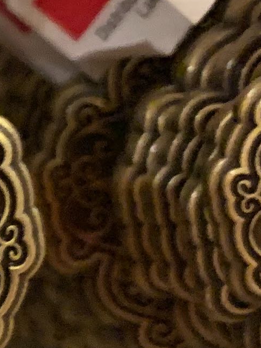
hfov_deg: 7.6
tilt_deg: -6.9
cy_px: 222
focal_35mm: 162
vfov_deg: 12.2
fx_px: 1629
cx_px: -618
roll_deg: +0.8
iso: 500
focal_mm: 4.25
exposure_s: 1/30
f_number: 1.8
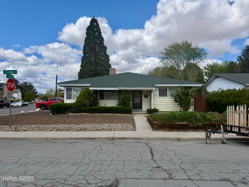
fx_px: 173
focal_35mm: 24
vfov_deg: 56.8
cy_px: 94
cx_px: 124
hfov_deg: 71.6
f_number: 1.78
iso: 80
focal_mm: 6.76
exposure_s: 1/5714
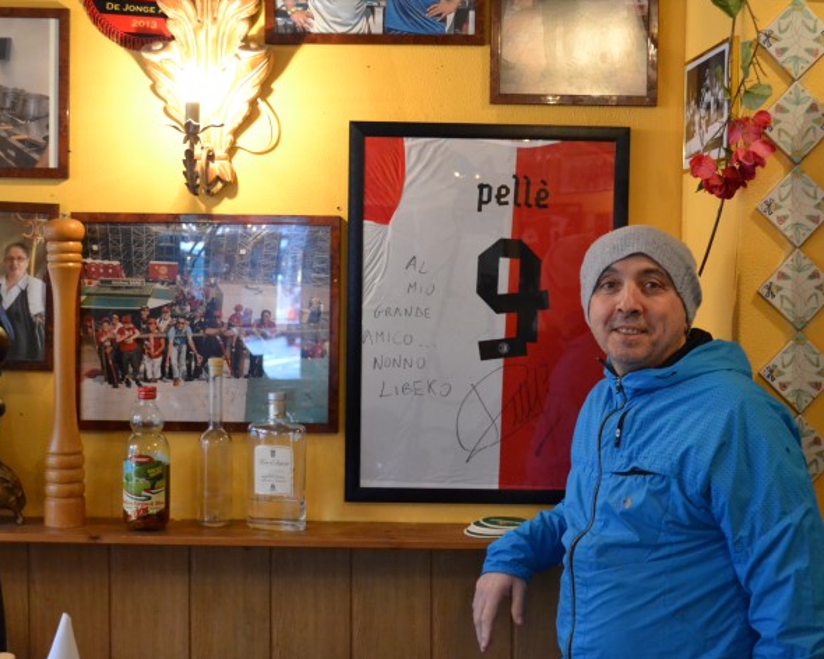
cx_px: 476
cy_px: 331
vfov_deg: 27.6
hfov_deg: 34.1
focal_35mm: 55
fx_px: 1341
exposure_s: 1/25
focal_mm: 32
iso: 3200
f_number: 4.8
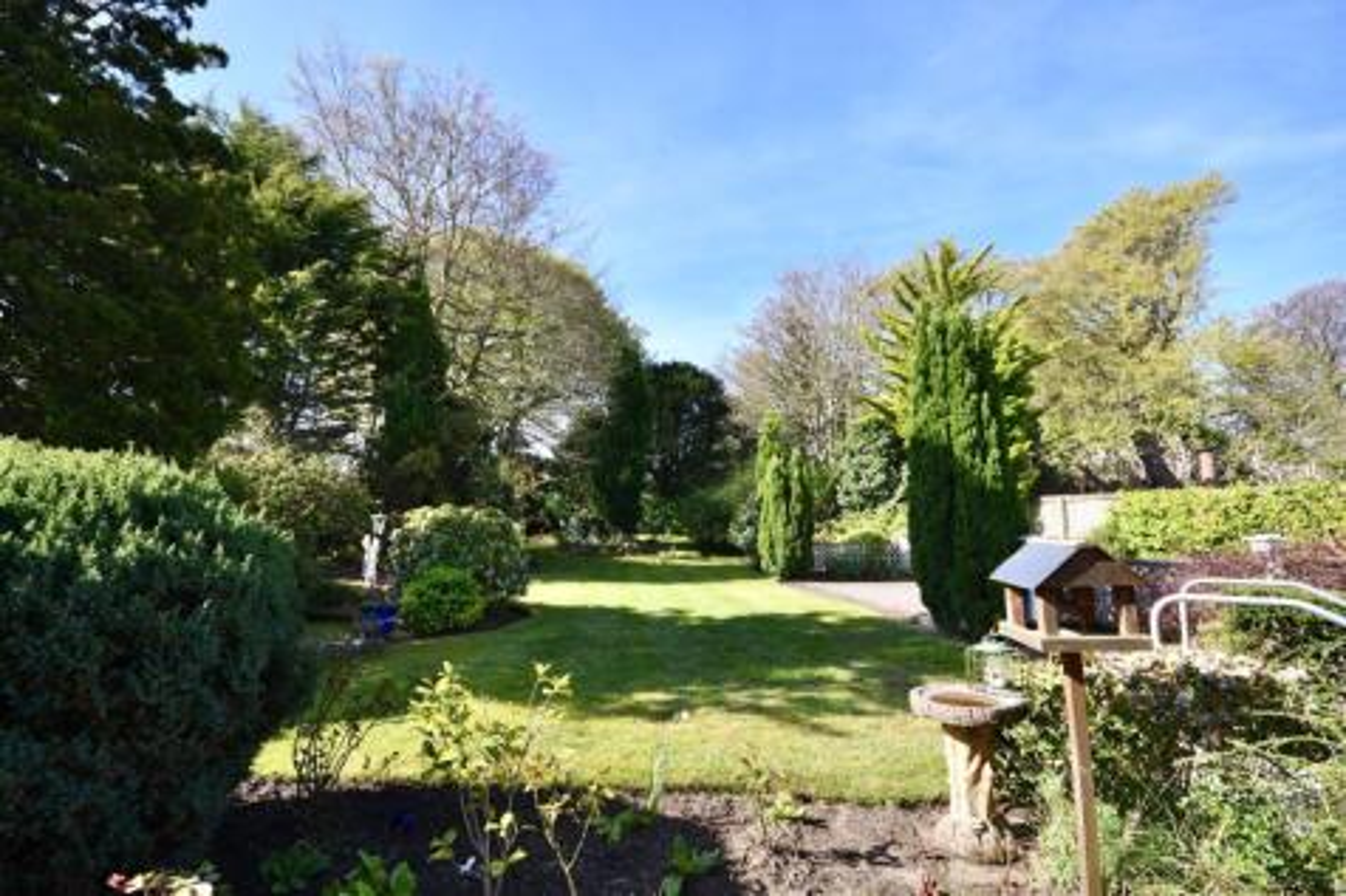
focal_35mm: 17
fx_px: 635
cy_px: 448
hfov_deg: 93.3
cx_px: 673
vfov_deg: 70.4
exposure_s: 1/160
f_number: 6.3
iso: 100
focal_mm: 11.5
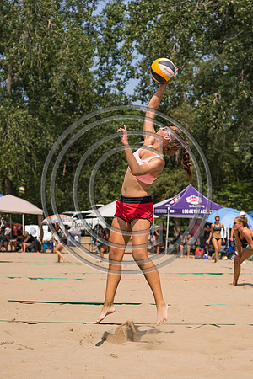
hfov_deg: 14.1
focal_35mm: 97
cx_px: 126
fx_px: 1022
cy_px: 190
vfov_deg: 21.0
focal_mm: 65
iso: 200
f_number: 4
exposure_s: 1/2500
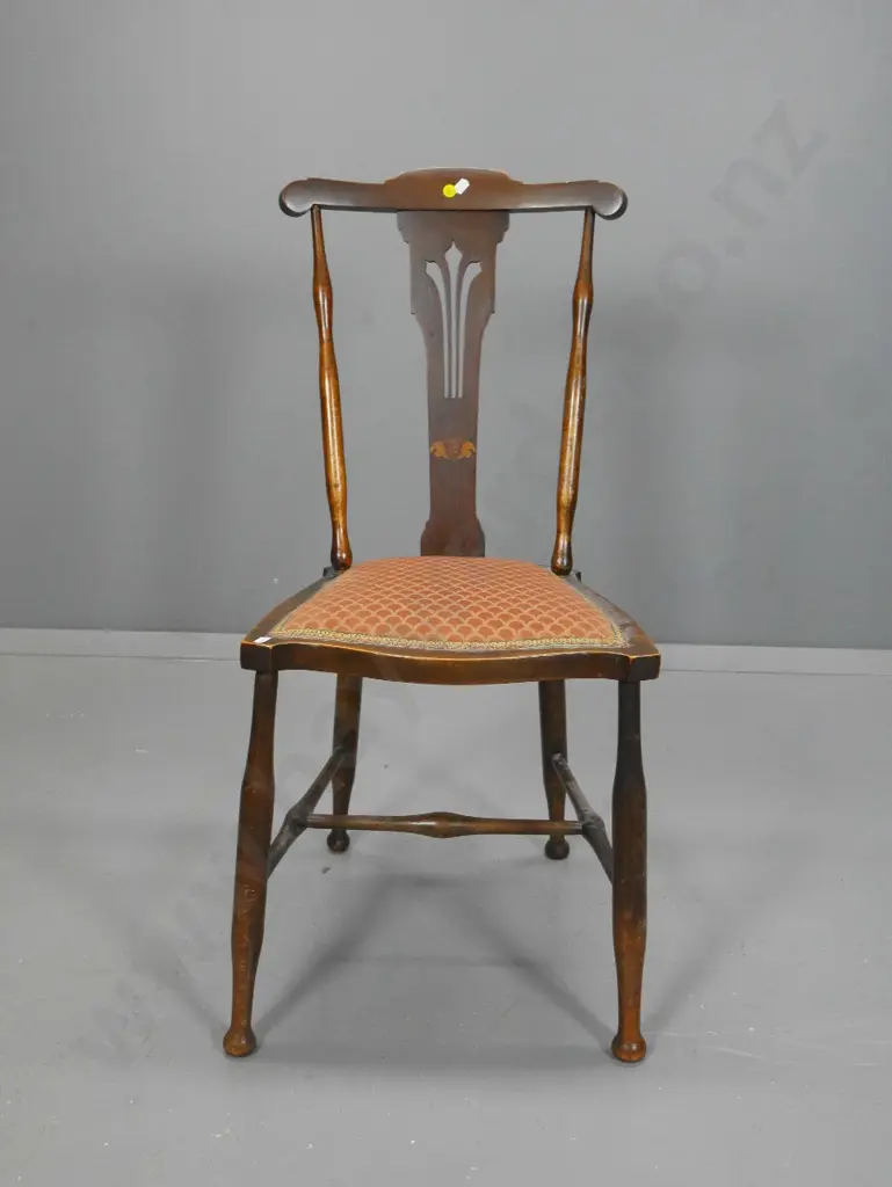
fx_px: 1236
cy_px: 594
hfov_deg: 39.7
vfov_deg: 51.3
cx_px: 446
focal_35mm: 36
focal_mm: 18
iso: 3200
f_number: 5.6
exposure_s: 1/160
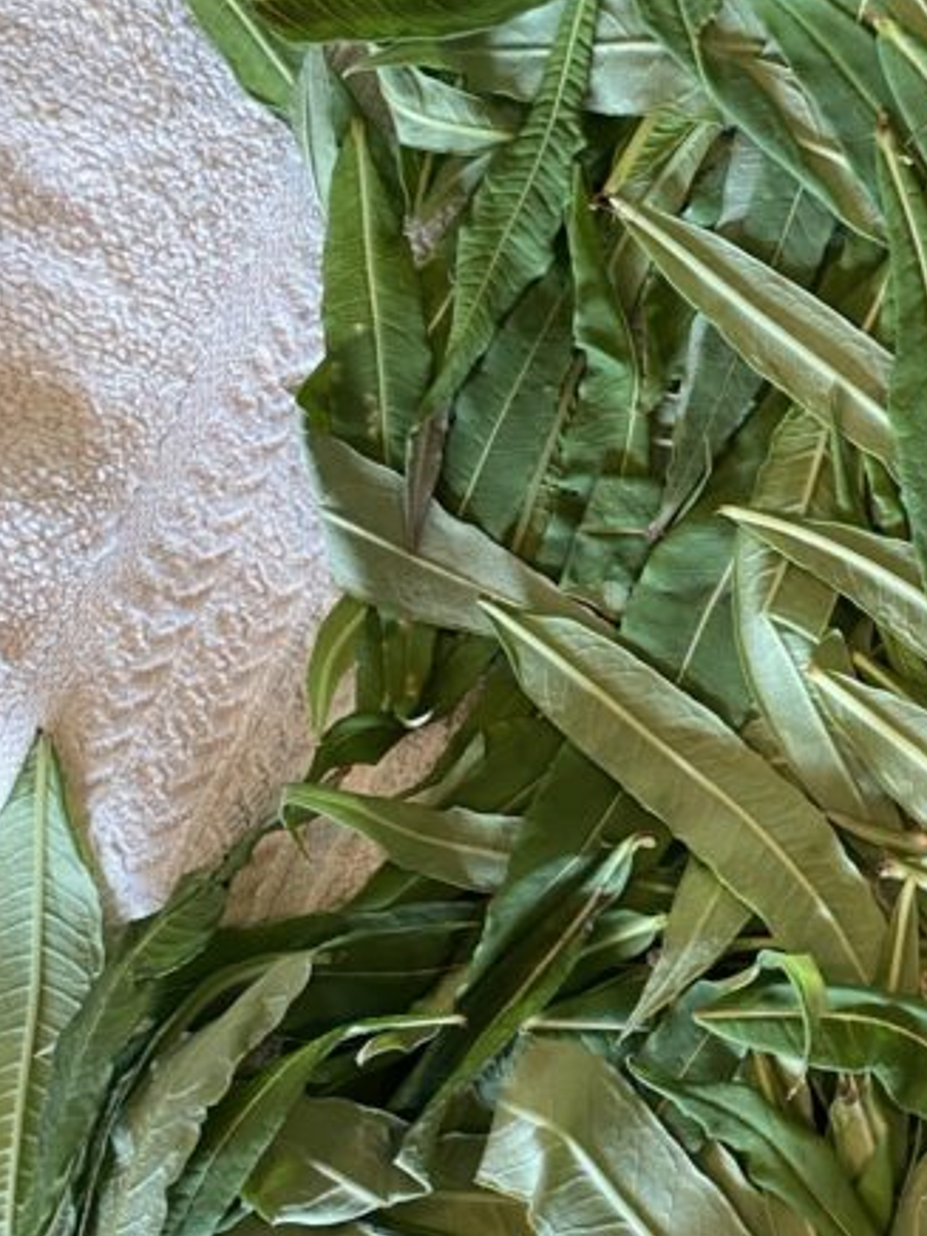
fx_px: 2178
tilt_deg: -87.5
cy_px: 646
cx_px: 1012
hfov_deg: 22.7
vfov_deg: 31.7
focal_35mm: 61
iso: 250
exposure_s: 1/60
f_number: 1.8
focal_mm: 4.25
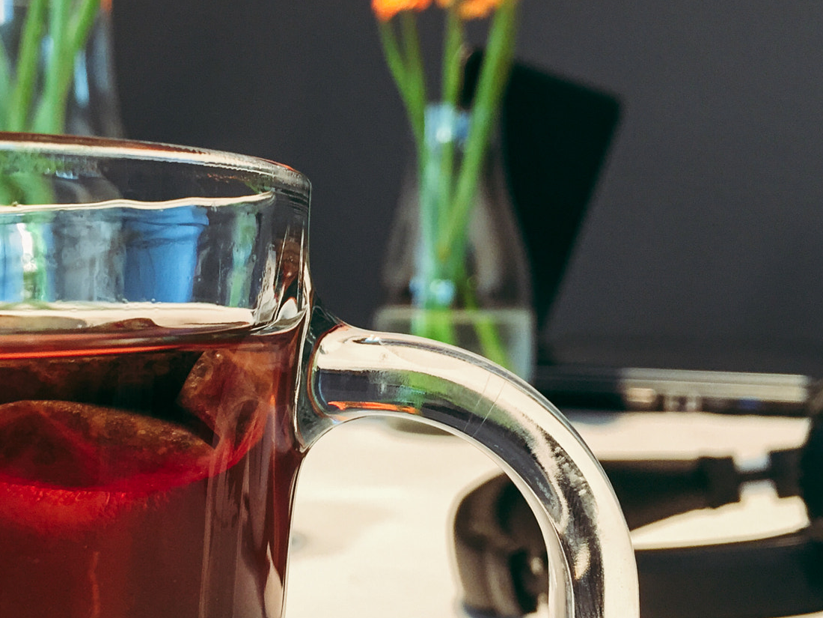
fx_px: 1284
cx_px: 270
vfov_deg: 27.0
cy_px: 317
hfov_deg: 35.2
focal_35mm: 54
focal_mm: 4.15
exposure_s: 1/30
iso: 160
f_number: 2.2
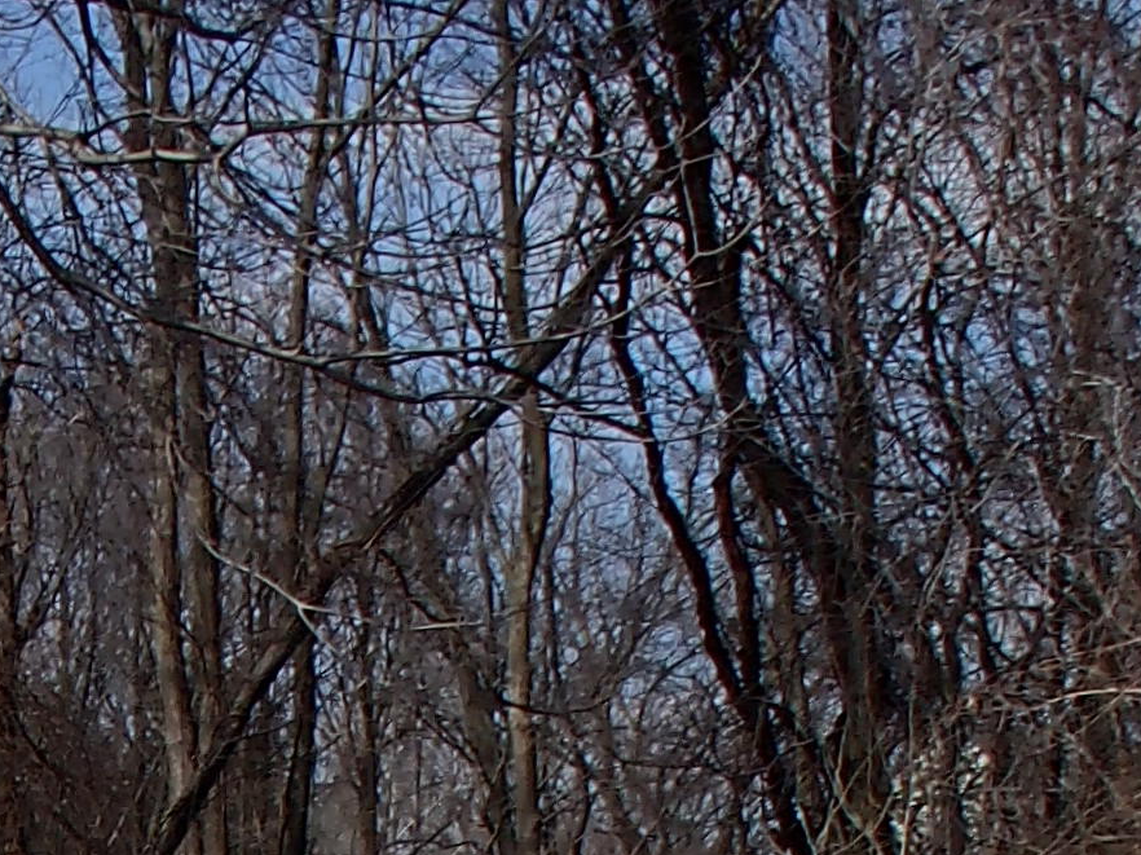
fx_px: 4152
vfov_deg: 10.8
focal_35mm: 126
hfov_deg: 15.1
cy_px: 1707
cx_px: -234
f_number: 11
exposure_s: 1/160
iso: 100
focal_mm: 5
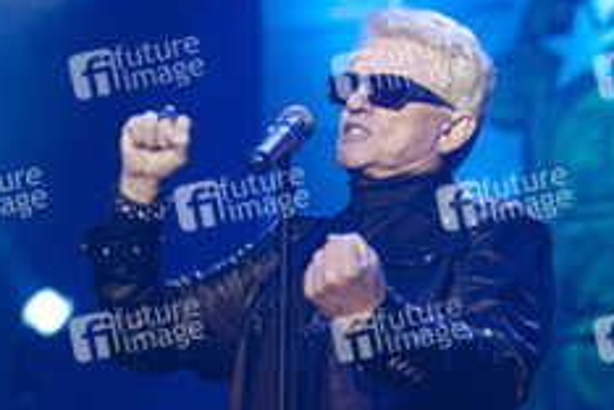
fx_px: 2626
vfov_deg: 8.9
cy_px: 134
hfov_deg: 13.3
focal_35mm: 154
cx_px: 433
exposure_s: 1/640
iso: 1600
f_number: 3.5
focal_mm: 80
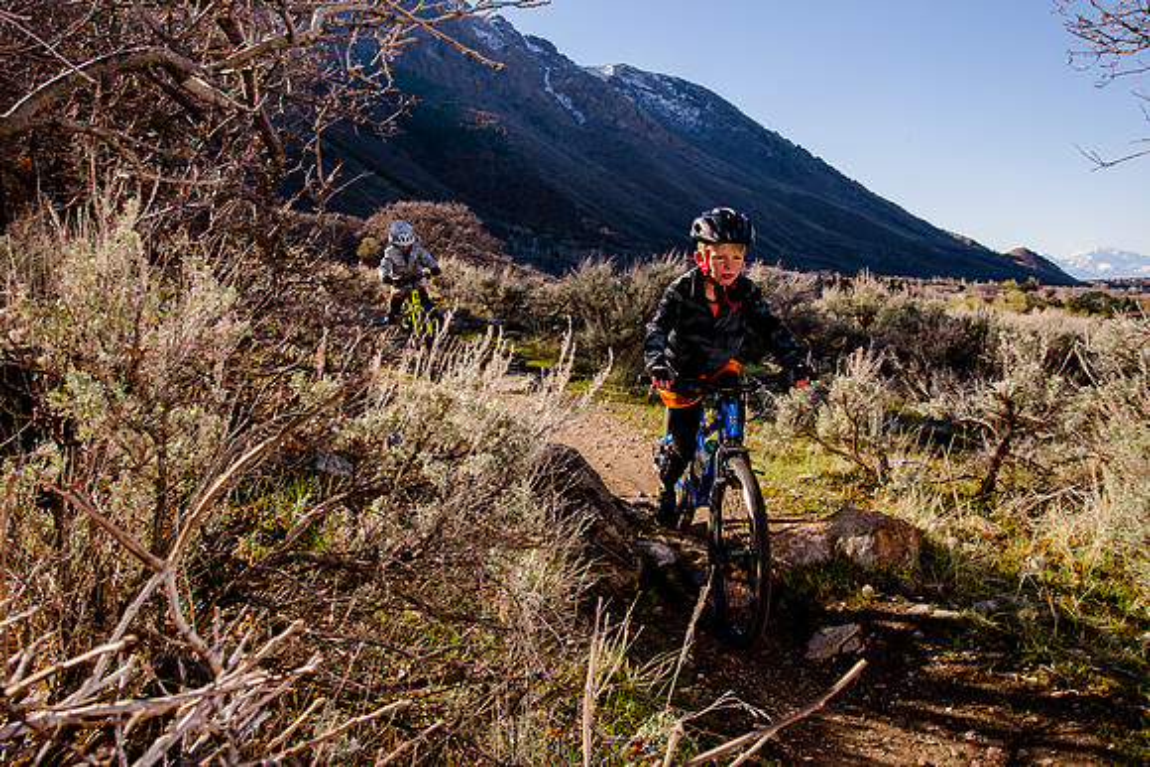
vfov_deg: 36.3
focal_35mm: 37
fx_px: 1167
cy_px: 315
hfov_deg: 52.5
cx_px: 575
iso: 250
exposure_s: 1/160
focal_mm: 31
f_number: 14
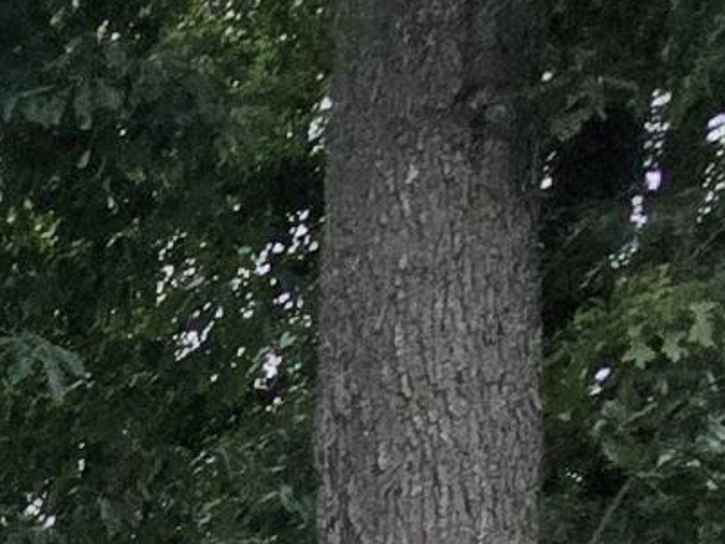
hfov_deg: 11.1
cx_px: -1510
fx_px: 2033
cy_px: 1870
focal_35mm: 97
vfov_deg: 9.5
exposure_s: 1/1632
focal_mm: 2.2
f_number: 2.2
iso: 50
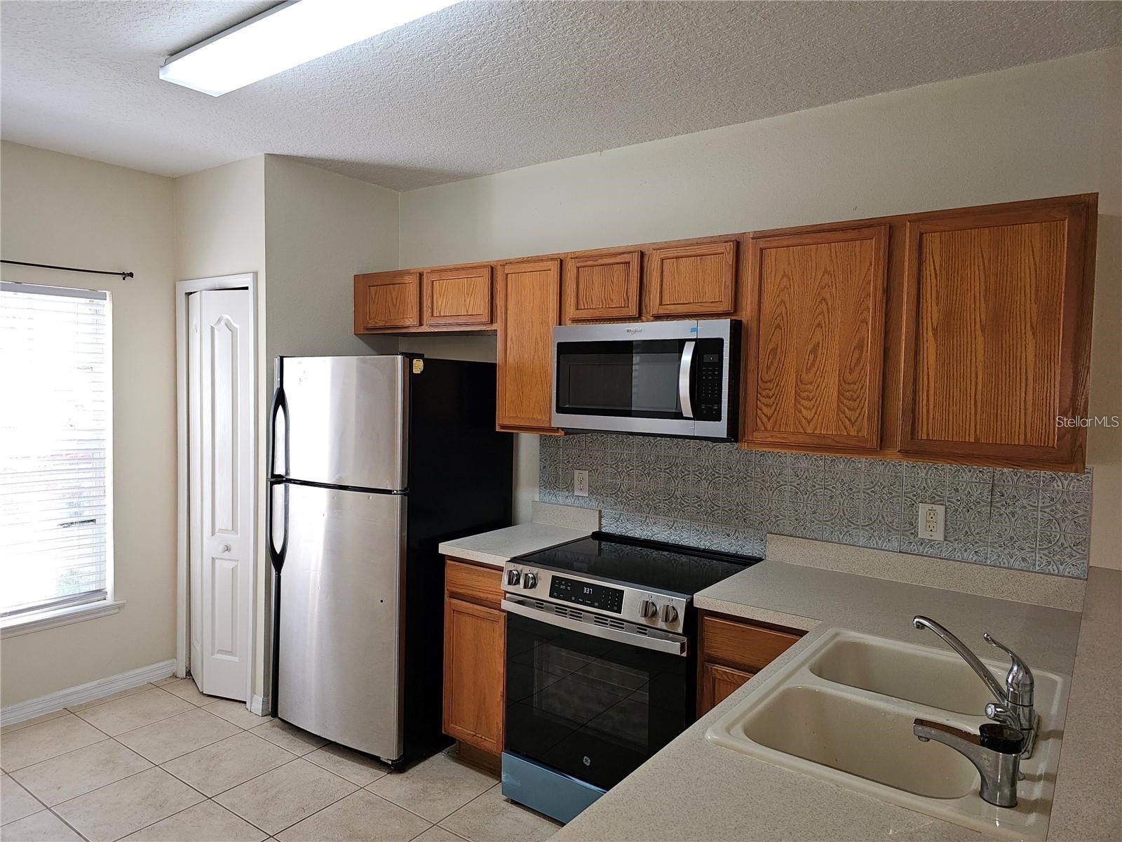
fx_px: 745
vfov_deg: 58.9
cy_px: 421
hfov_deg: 73.9
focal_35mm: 23
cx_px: 561
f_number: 1.7
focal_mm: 6.3
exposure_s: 1/60
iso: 80
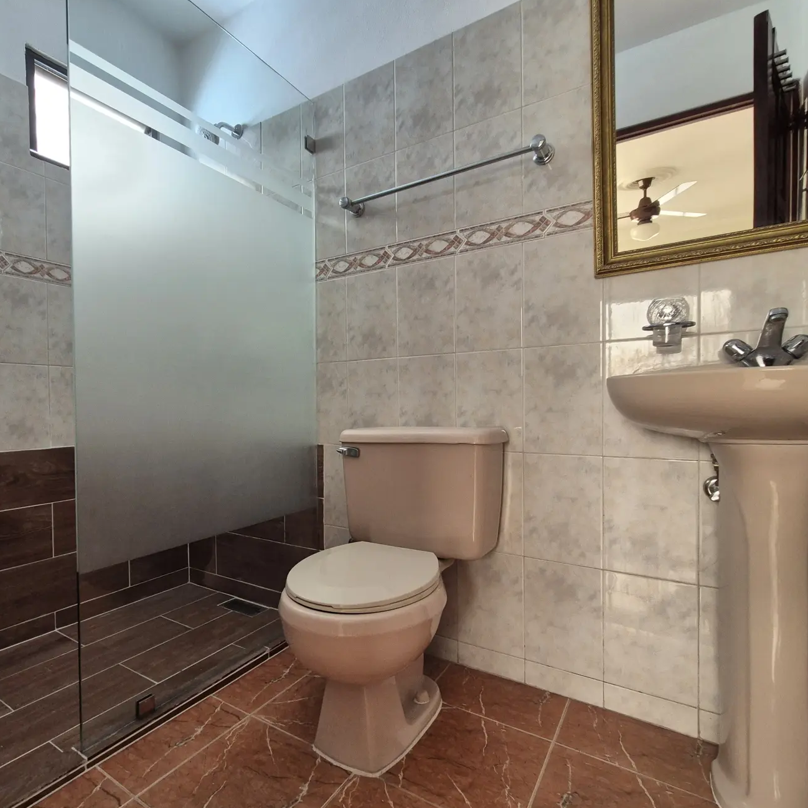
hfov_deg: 83.0
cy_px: 421
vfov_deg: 83.9
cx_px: 326
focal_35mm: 17
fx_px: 449
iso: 320
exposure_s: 1/60
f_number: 2.2
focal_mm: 2.2
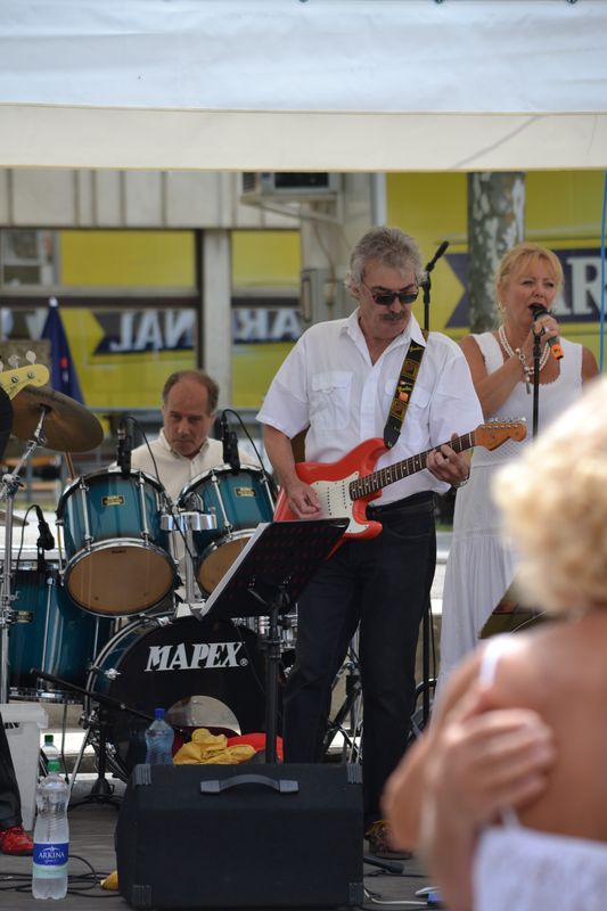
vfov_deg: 11.4
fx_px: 4554
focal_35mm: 180
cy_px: 456
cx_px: 304
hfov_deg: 7.6
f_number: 5
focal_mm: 120
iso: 400
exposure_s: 1/1250
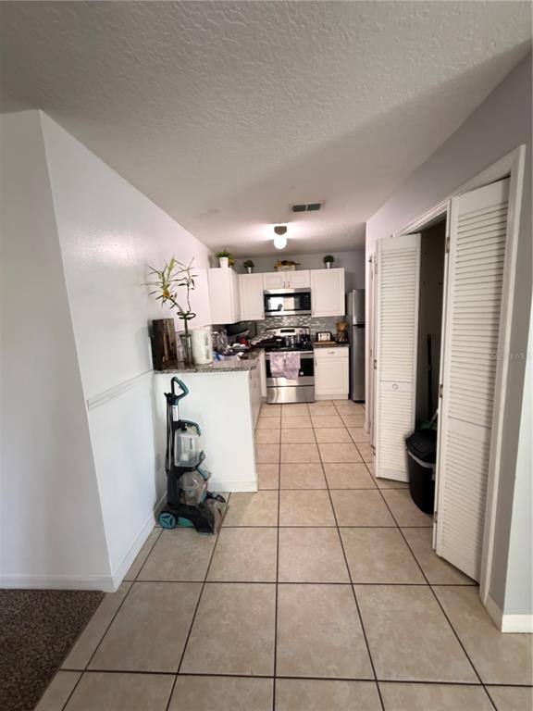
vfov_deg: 102.1
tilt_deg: -9.0
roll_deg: +3.9
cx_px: 266
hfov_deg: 85.7
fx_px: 287
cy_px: 356
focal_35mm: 14
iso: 800
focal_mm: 2.22
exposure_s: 1/60
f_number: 2.2
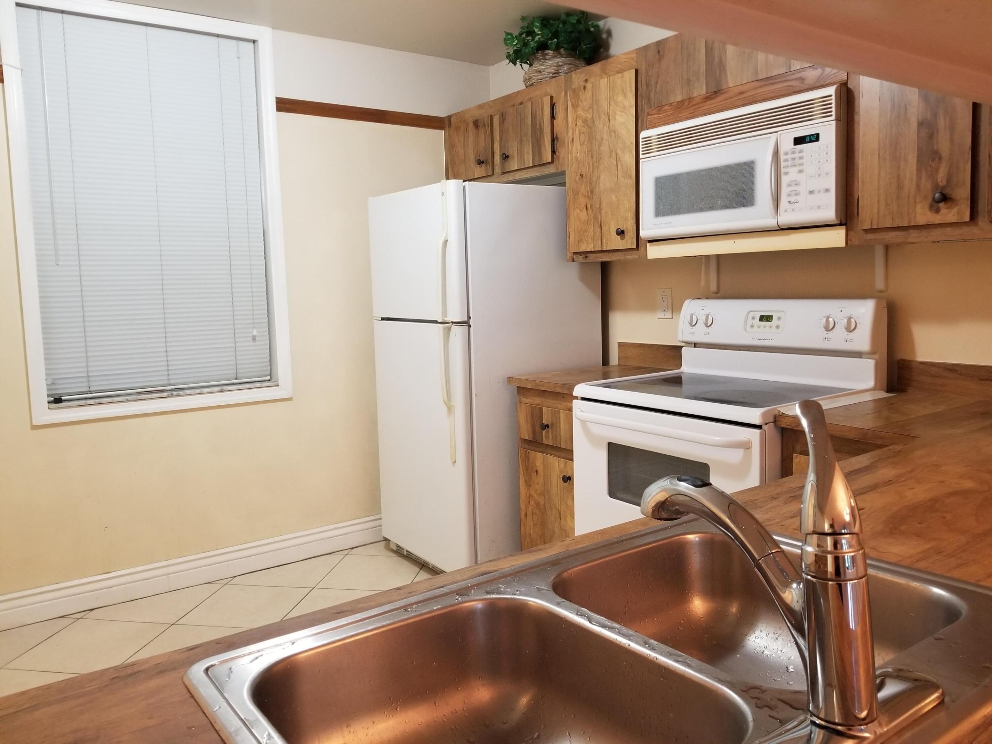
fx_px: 745
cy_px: 372
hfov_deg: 67.3
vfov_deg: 53.1
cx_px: 496
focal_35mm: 26
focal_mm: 4.25
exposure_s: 1/24
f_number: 1.7
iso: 250
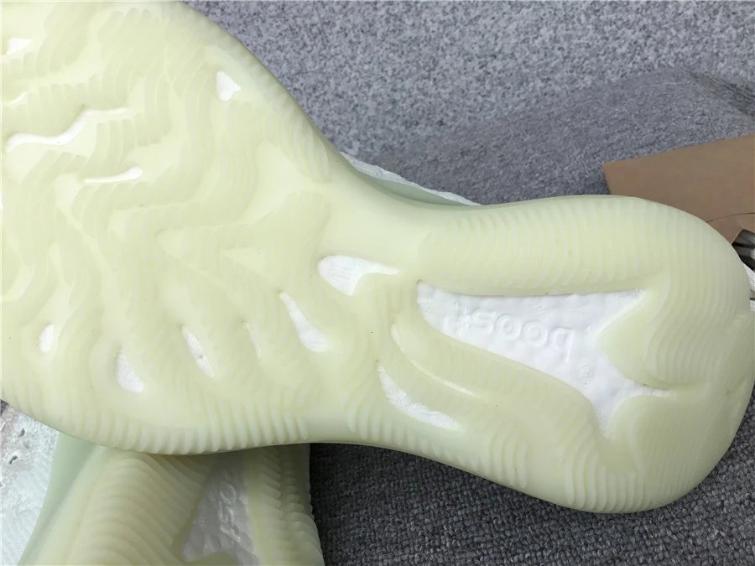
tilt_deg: -33.2
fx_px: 676
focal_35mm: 31
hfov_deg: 58.4
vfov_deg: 45.4
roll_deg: +19.3
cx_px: 378
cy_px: 283
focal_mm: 3.3
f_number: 2.4
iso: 25
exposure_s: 1/622
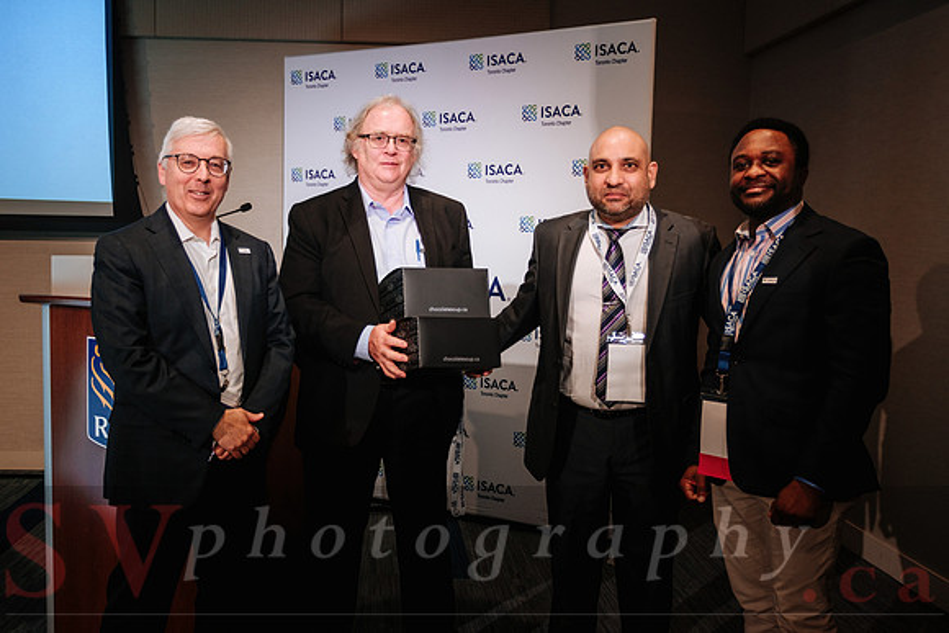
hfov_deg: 52.1
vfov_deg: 36.2
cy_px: 343
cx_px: 421
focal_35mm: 37
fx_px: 968
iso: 800
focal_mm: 22
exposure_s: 1/60
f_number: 2.8
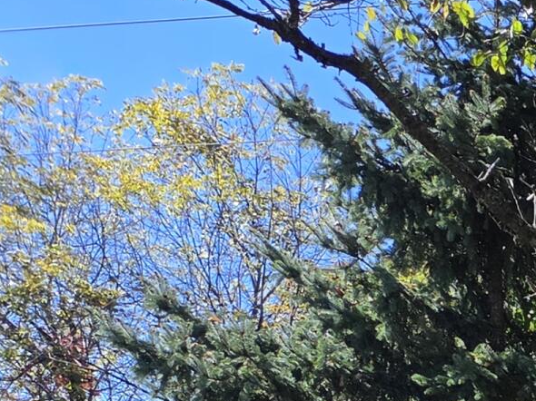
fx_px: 1811
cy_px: 978
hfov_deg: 13.0
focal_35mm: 117
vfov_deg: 10.7
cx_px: 1274
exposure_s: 1/1509
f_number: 1.8
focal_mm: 5.4
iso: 80
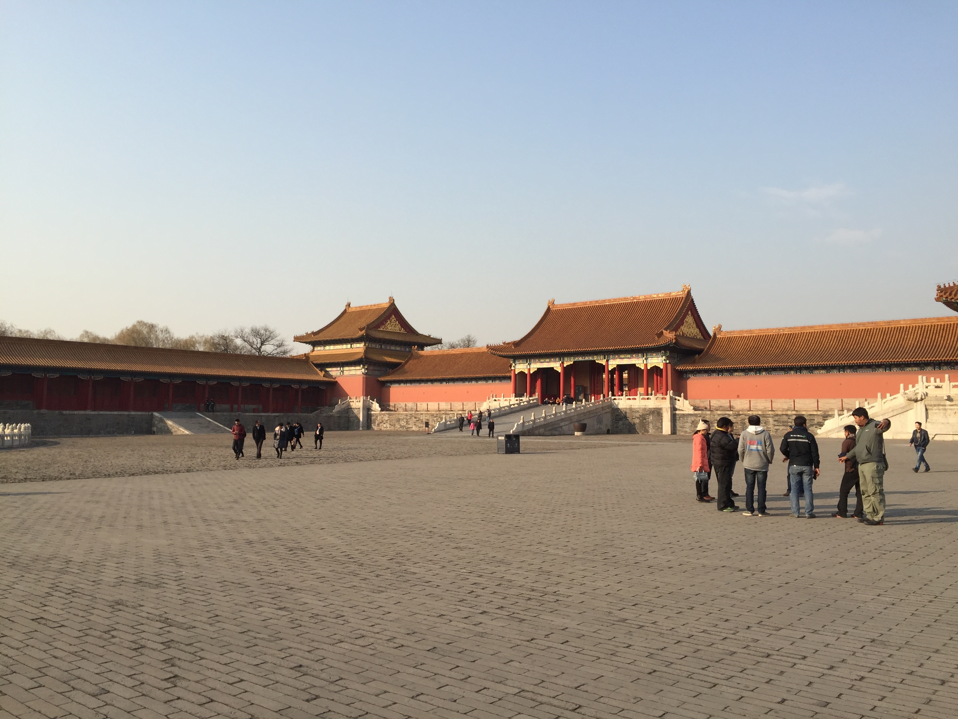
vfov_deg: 48.2
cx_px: 479
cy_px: 360
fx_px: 803
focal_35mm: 29
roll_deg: -0.6
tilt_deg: +3.7
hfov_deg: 61.7
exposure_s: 1/1364
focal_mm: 4.15
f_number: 2.2
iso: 32
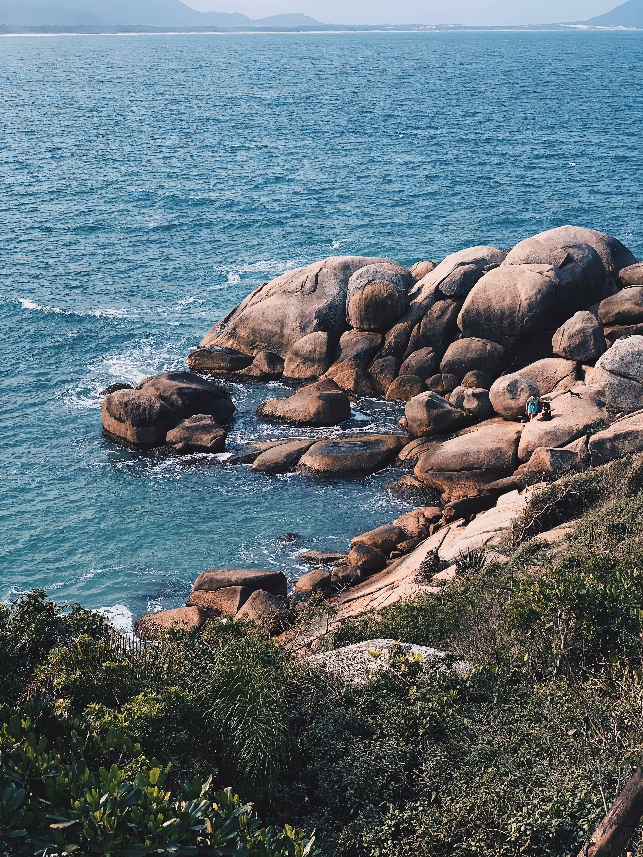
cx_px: 322
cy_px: 428
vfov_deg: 36.8
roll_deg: +1.1
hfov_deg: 28.0
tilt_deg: -17.5
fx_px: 1288
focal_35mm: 52
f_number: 2.4
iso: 16
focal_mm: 6
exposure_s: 1/685
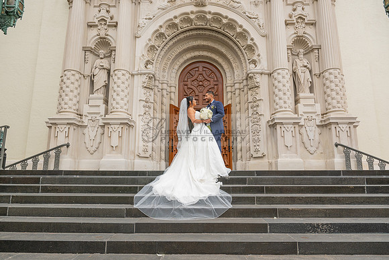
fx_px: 259
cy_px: 130
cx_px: 194
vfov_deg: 53.2
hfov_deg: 73.7
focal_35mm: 24
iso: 200
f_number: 7.1
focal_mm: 24
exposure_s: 1/200
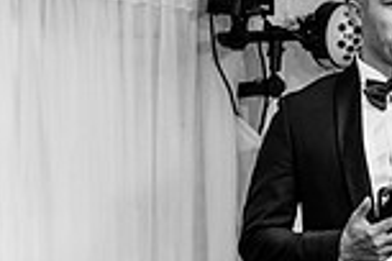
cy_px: 373
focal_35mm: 192
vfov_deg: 7.1
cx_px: 157
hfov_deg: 10.7
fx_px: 2091
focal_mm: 47
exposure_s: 1/100
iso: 2000
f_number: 5.6
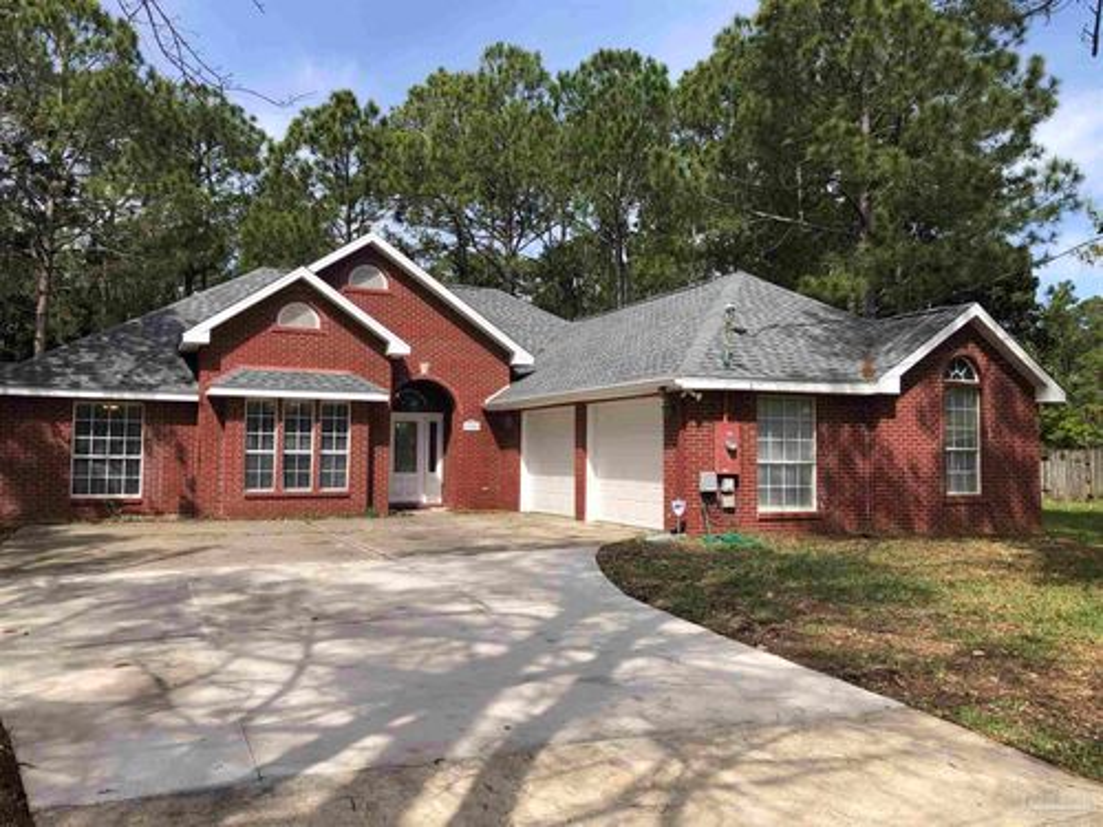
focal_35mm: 28
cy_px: 414
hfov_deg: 63.4
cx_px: 552
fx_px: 892
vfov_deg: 49.7
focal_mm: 3.99
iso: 20
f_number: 1.8
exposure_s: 1/1412
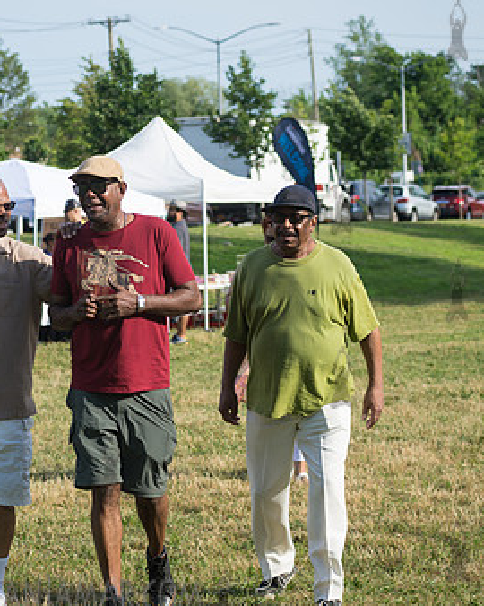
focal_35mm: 129
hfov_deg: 11.9
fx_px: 2312
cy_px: 290
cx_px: 109
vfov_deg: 14.9
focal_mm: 80
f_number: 5
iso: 160
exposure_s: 1/500
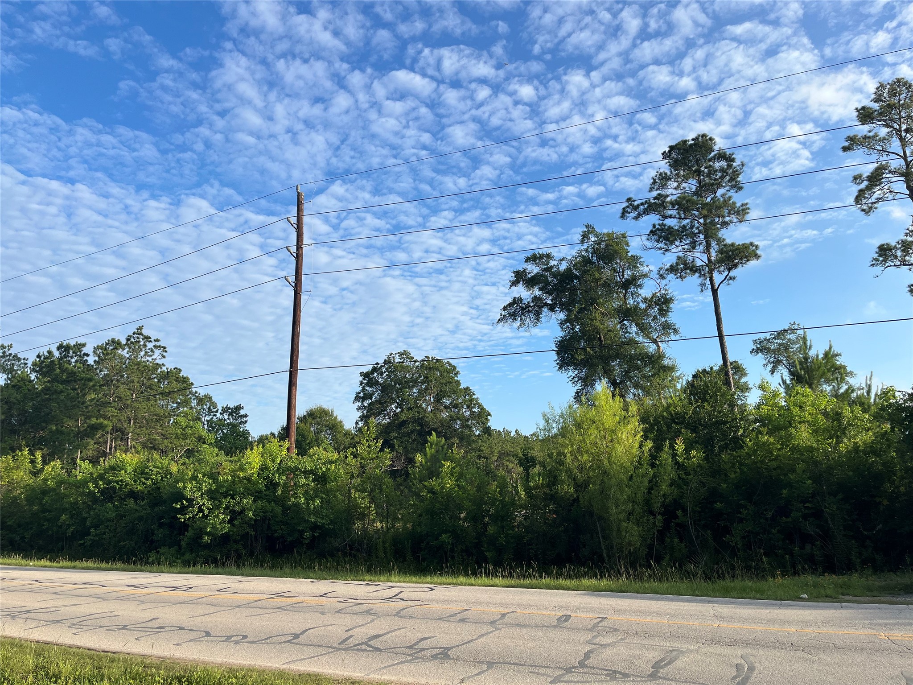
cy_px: 342
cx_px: 456
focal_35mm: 26
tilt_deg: +12.4
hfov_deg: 67.3
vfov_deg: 53.1
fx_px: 686
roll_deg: +1.2
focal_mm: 5.1
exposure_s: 1/2358
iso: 50
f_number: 1.6
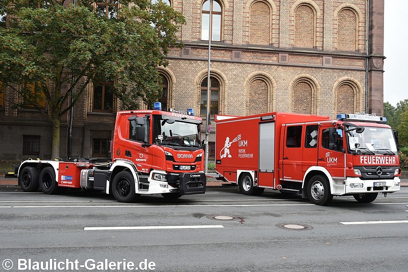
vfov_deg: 41.1
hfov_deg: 58.7
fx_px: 363
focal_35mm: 32
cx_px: 204
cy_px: 136
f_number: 6.3
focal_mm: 32
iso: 400
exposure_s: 1/160
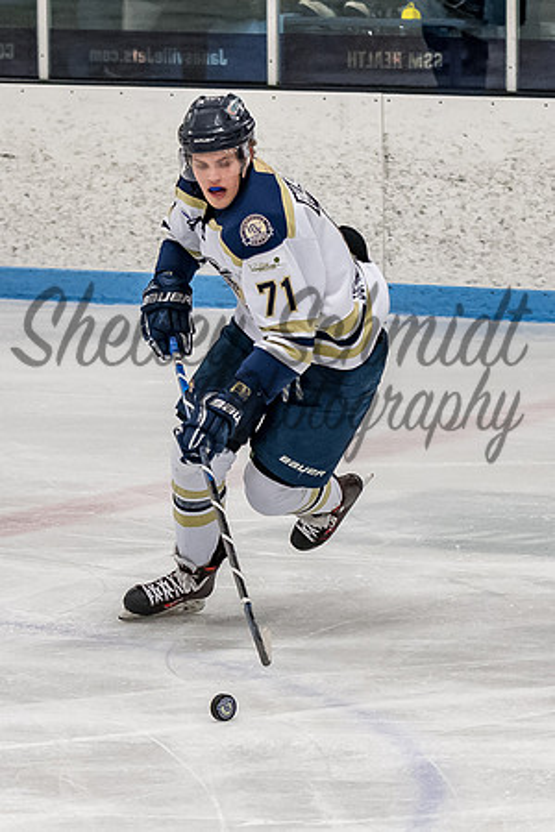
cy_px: 416
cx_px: 277
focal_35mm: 293
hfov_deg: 4.7
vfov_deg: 7.0
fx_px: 6785
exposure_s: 1/800
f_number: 3.2
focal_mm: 100
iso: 2000
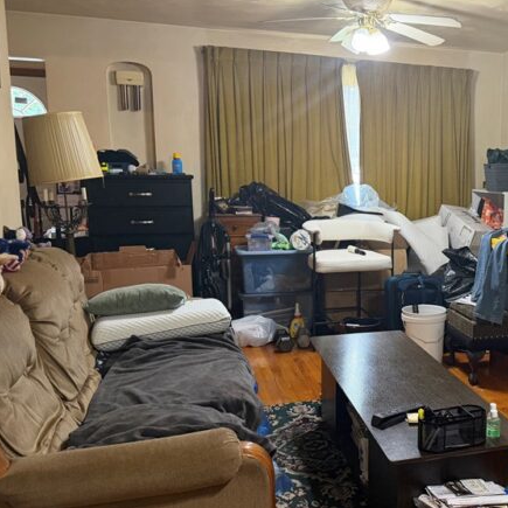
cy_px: 267
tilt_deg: -8.8
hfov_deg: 40.1
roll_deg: -0.5
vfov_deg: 42.8
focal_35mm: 39
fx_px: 648
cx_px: 444
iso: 400
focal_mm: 6.76
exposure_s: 1/60
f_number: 1.78
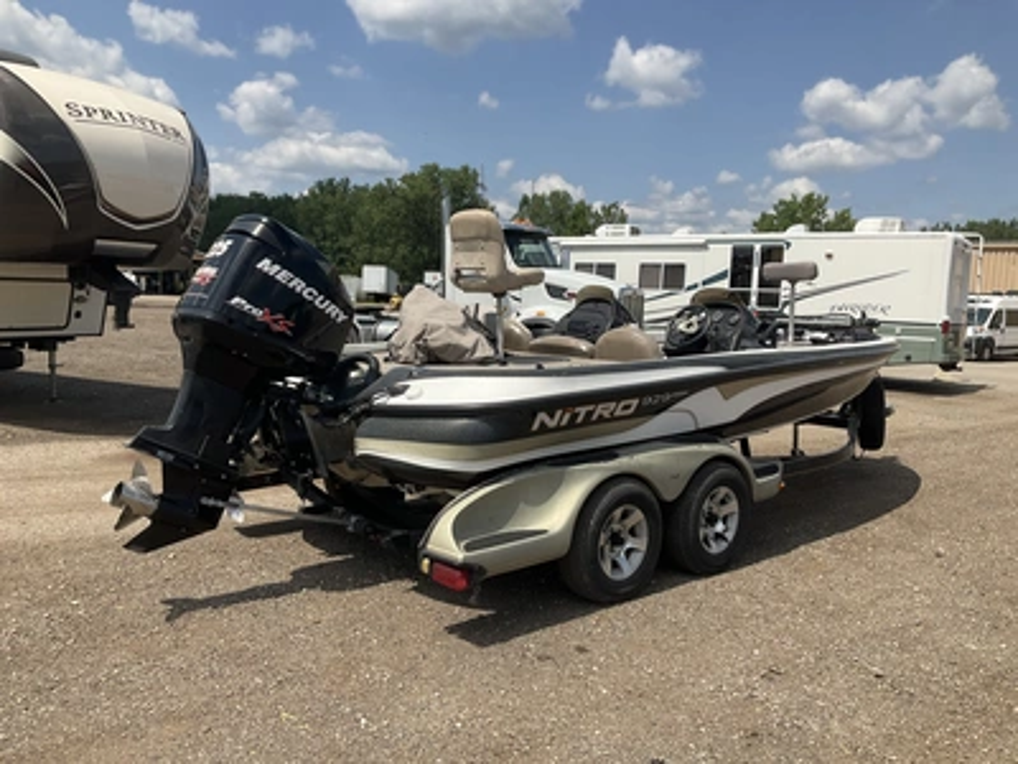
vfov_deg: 48.2
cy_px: 382
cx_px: 509
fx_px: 853
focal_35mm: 29
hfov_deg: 61.7
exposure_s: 1/2427
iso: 25
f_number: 1.8
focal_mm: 3
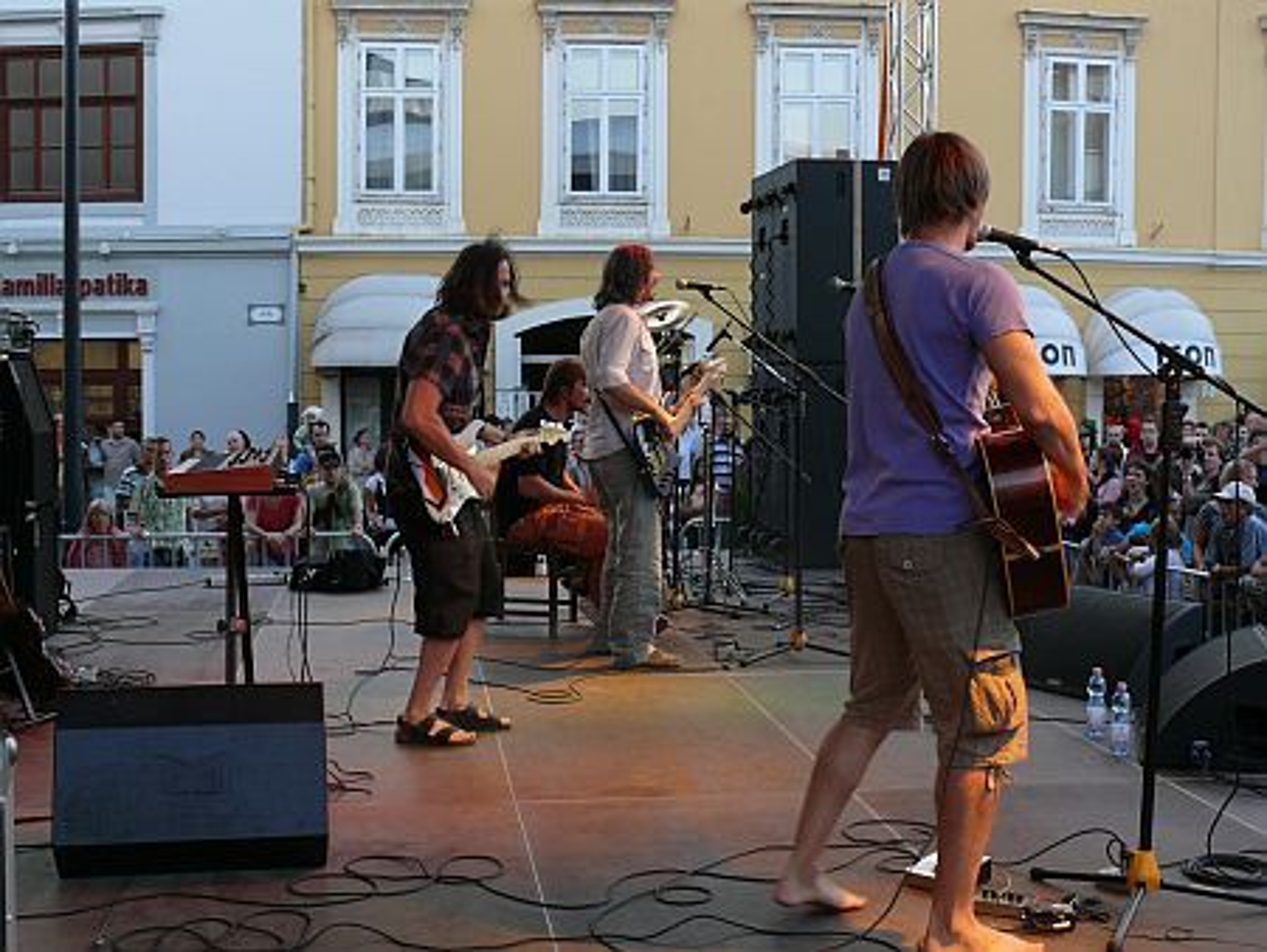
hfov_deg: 40.4
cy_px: 476
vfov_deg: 30.9
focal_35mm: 47
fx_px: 1721
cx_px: 634
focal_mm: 8.8
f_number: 4
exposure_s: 1/30
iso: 100
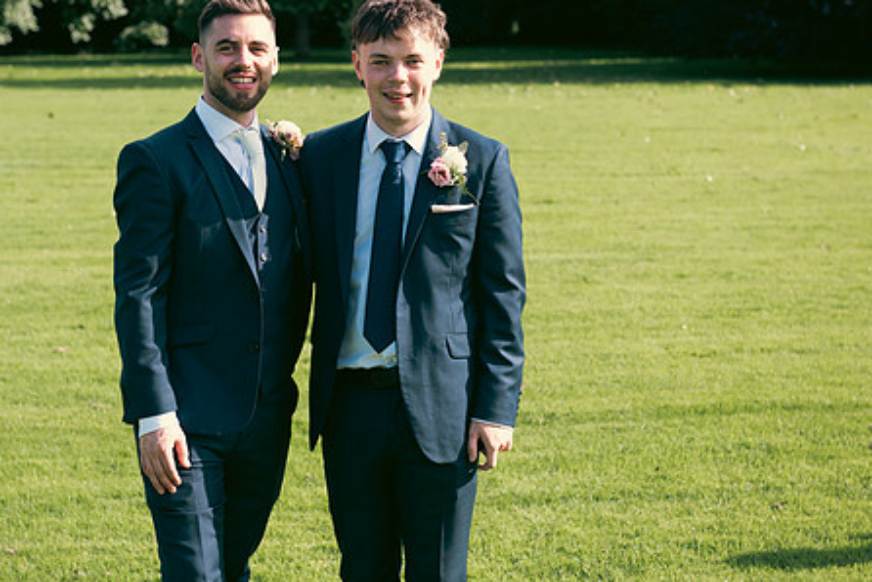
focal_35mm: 91
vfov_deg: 15.0
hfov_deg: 22.3
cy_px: 208
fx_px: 2206
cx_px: 340
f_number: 5
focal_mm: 70
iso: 200
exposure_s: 1/500
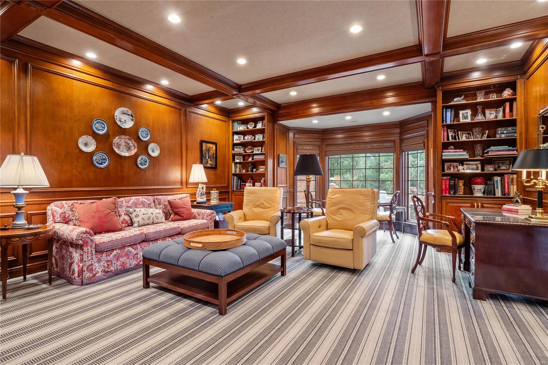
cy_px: 182
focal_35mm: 18
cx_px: 274
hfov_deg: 90.0
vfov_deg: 67.4
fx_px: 274
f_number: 8
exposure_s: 1/2
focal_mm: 9
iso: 400
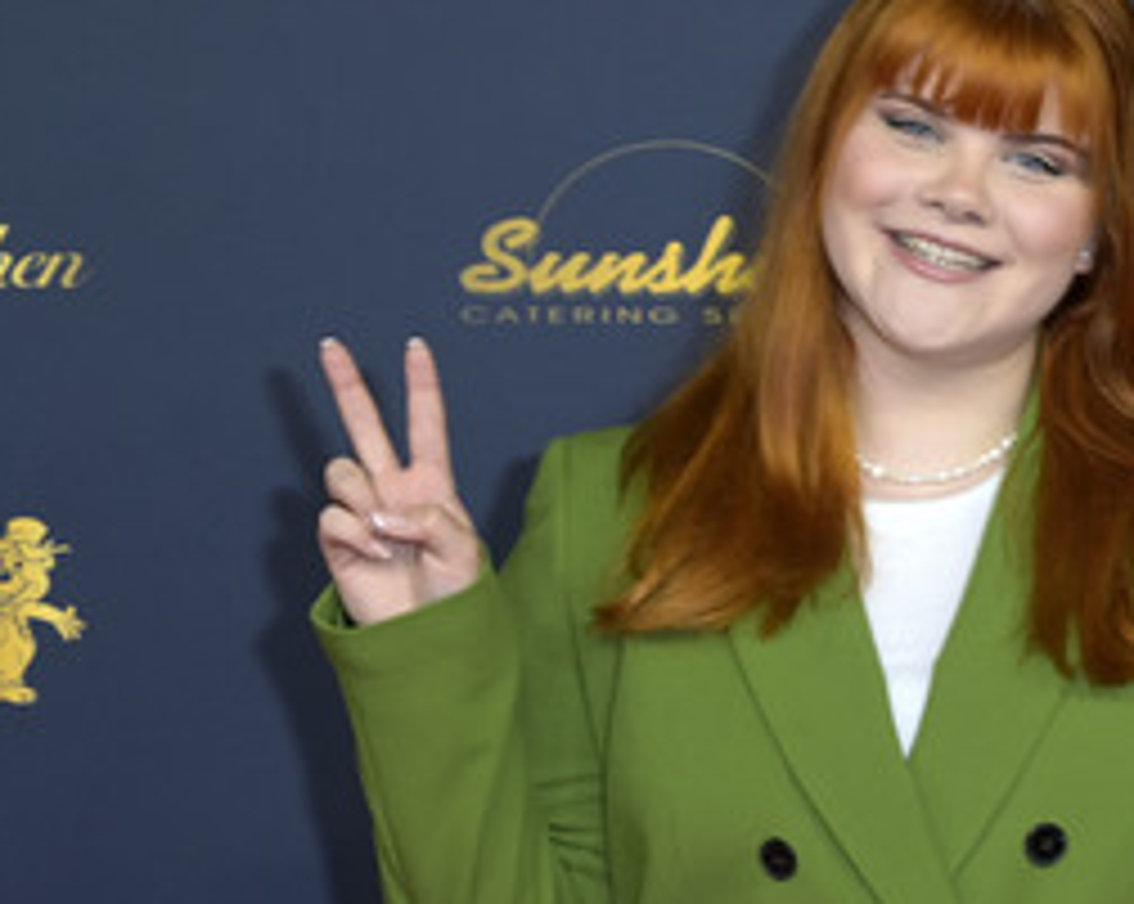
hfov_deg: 15.8
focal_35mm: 121
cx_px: 952
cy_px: 441
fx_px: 4056
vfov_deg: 12.7
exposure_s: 1/160
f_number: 7.1
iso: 500
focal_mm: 72
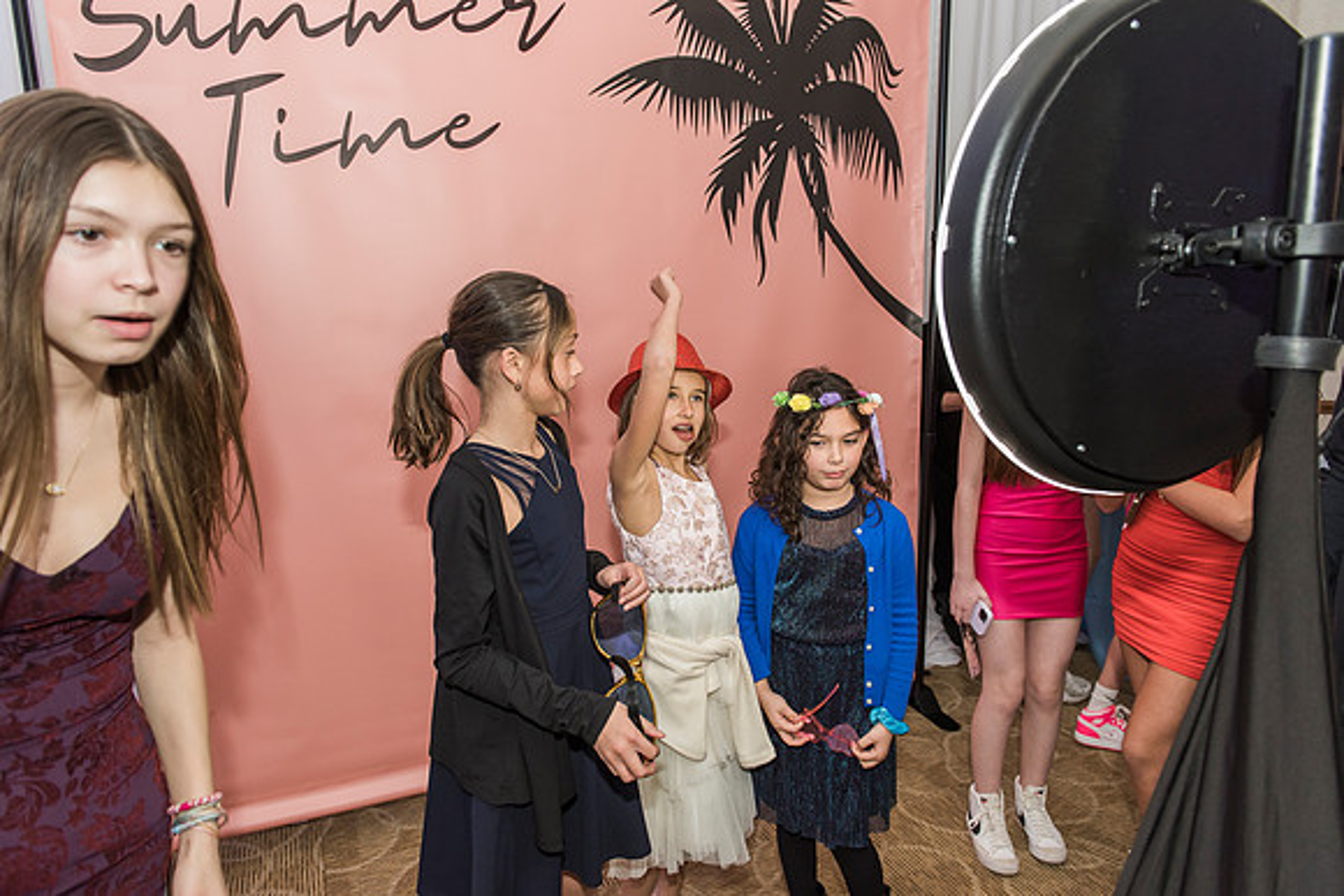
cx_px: 672
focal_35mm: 24
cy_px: 448
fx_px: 896
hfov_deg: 73.7
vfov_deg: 53.2
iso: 1000
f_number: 4
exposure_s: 1/100
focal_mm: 24
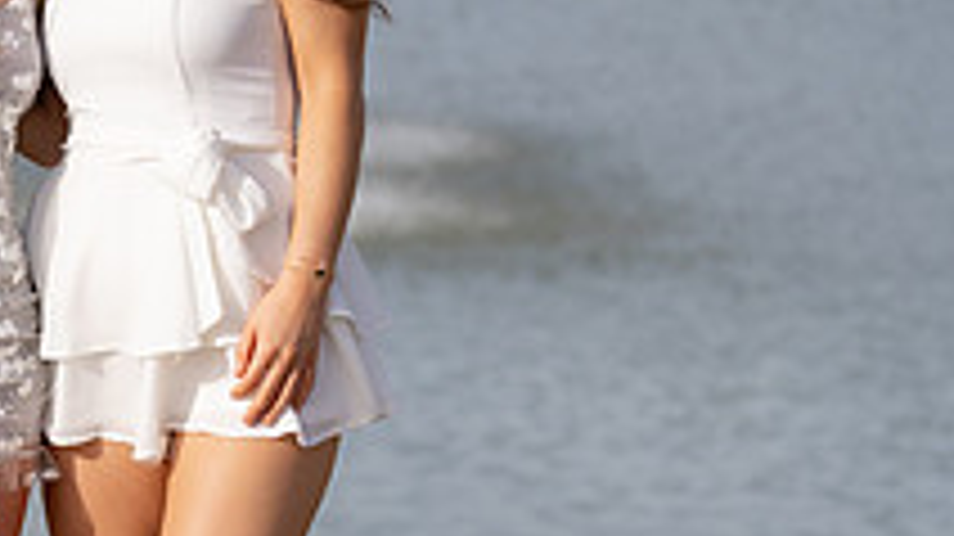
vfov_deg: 6.0
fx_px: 5133
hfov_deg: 10.6
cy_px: 356
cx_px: 76
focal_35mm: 203
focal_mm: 70
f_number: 2.8
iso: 100
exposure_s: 1/1600
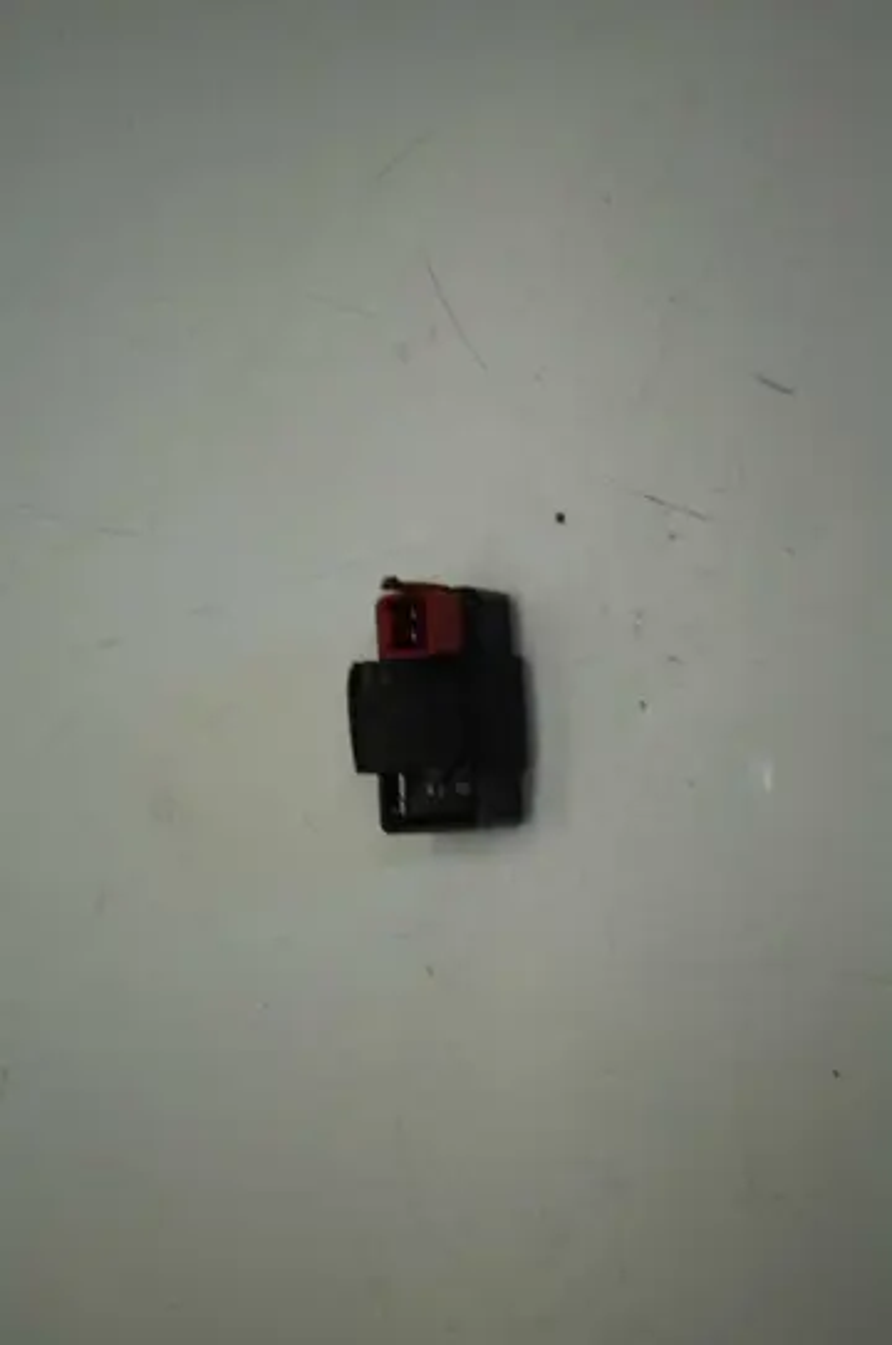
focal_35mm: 82
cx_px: 446
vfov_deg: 24.7
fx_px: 3078
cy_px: 672
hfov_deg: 16.5
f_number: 5.6
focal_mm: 55
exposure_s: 1/60
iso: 400
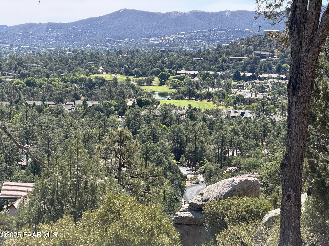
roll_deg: -1.1
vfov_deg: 14.8
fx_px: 950
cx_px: 164
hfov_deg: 19.6
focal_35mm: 100
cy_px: 123
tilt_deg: -5.6
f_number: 2.8
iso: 50
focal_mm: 16.89
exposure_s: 1/574
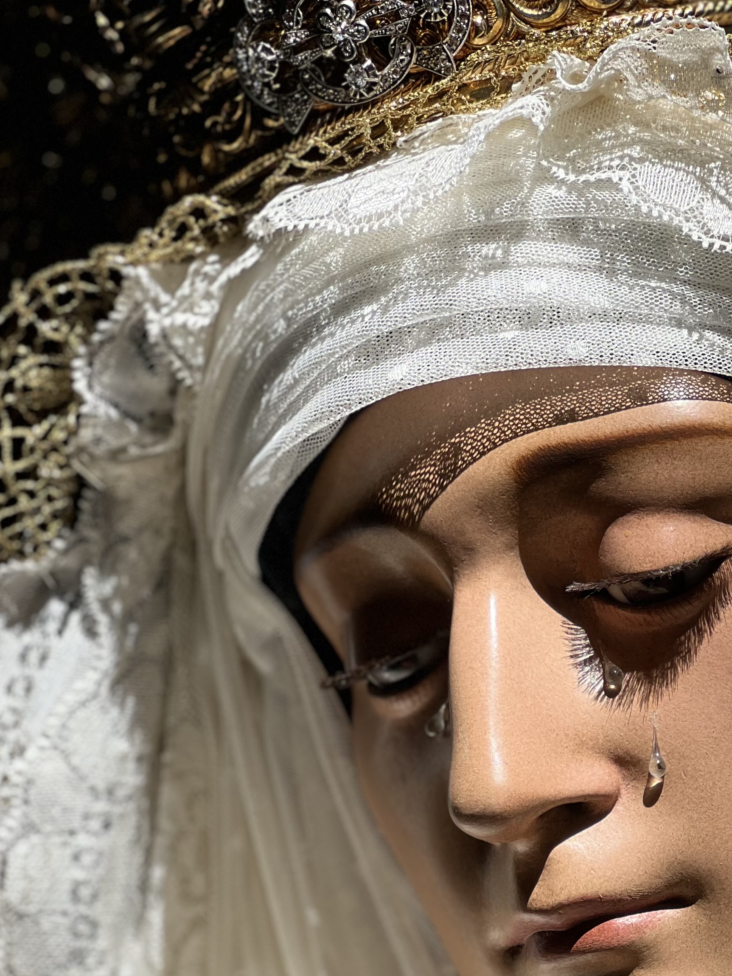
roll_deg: -2.3
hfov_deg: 10.9
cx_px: 618
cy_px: 792
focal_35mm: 135
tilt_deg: +14.6
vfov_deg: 14.5
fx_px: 3806
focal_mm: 9
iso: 20
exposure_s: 1/121
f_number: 2.8
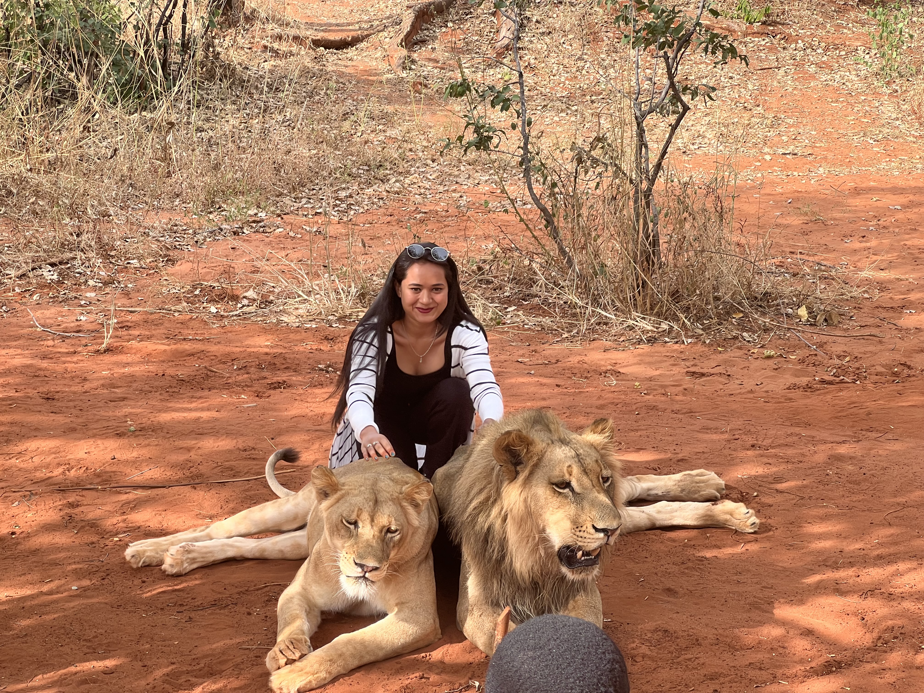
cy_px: 346
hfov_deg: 25.3
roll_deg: -3.8
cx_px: 462
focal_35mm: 77
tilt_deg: -12.5
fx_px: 2055
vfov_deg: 19.1
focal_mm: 9
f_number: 2.8
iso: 32
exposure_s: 1/157
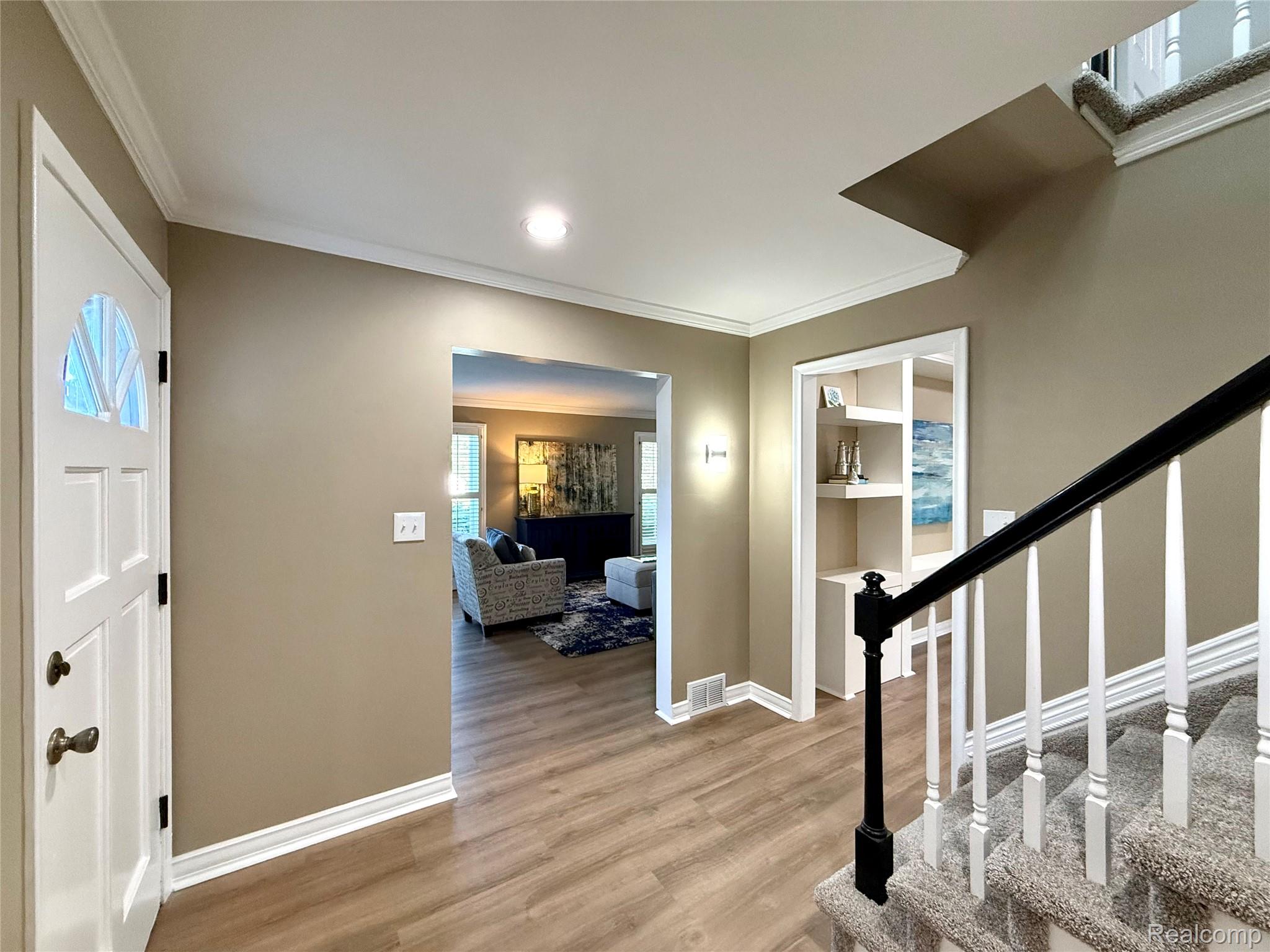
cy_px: 476
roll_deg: -0.1
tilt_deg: -0.3
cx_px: 635
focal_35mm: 14
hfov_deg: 102.1
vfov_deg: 85.7
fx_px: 514
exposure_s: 1/120
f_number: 2.2
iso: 500
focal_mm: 2.22
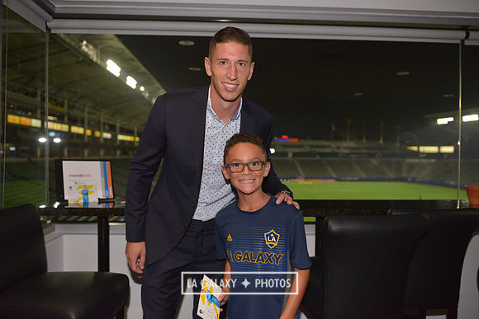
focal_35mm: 29
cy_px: 160
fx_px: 386
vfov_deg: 45.0
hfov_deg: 63.6
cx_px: 240
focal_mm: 29
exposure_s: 1/1600
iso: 2500
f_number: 3.2
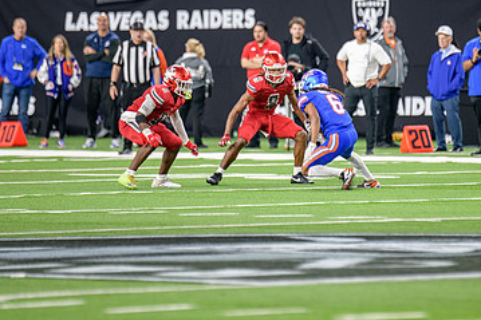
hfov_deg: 4.3
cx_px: 311
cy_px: 82
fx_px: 6477
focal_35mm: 485
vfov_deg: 2.8
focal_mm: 300
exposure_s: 1/400
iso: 1000
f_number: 2.8
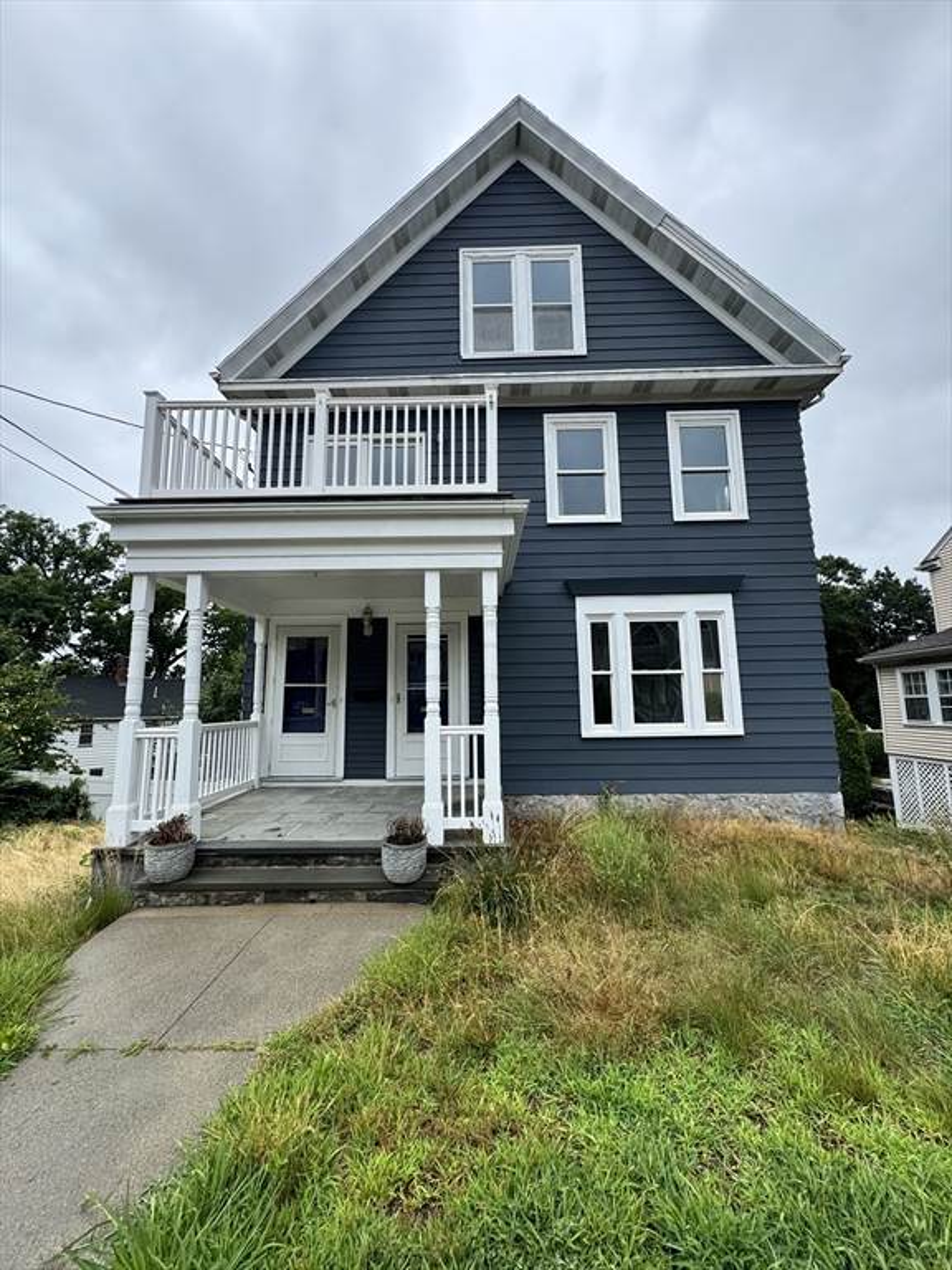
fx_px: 513
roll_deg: -0.4
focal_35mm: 14
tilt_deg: +10.8
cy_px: 635
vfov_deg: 102.1
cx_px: 476
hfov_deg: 85.7
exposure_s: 1/470
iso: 40
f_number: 2.2
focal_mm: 2.22
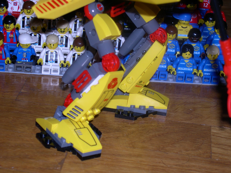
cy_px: 86
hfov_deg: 19.3
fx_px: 681
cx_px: 116
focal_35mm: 102
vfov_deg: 14.5
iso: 100
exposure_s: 1/60
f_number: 4.8
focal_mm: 21.6
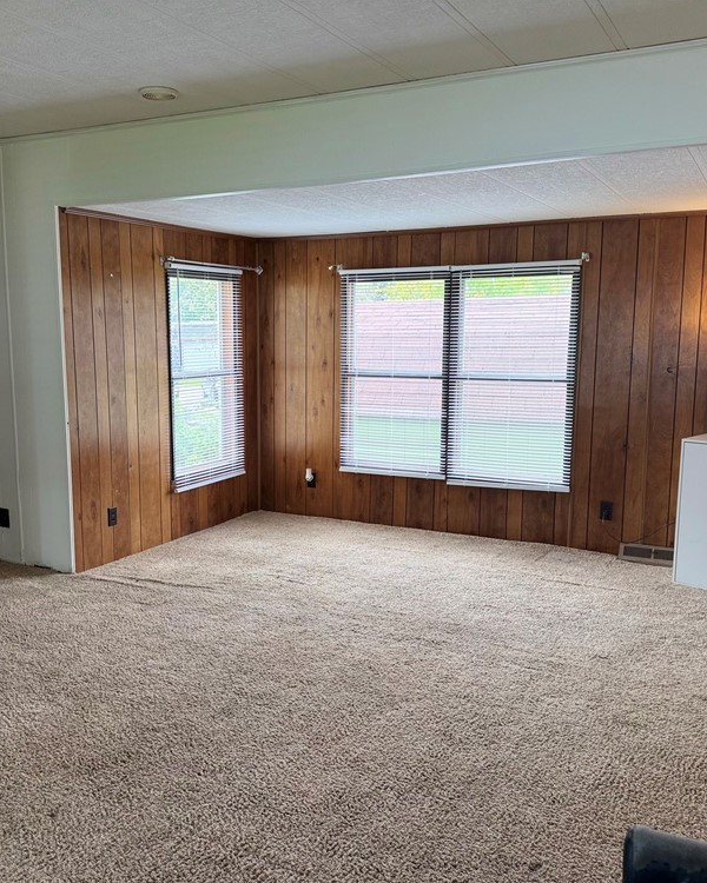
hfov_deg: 45.7
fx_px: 837
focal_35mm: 32
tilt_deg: -8.0
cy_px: 450
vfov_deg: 55.7
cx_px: 311
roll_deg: +0.0
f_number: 1.78
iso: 80
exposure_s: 1/120
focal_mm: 6.76
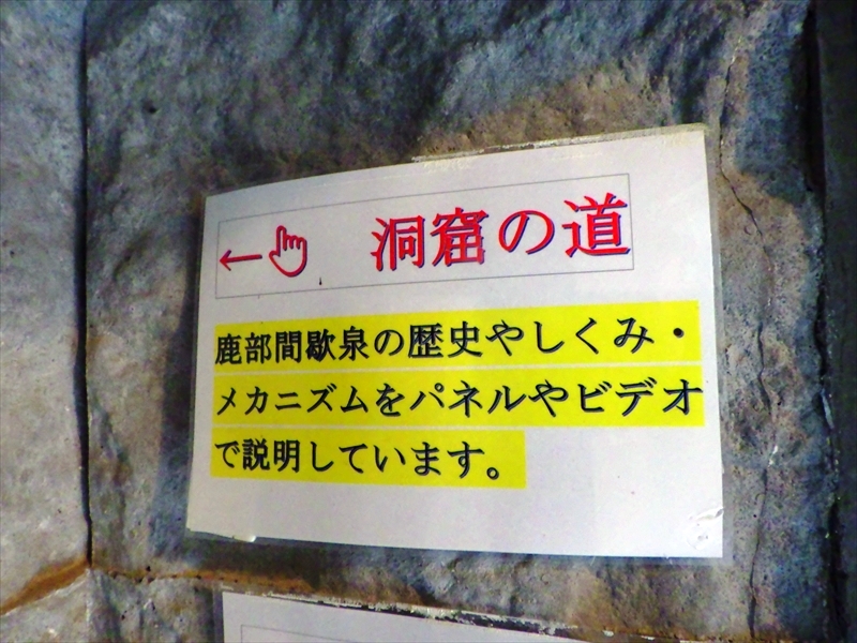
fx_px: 545
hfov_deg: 76.4
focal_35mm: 22
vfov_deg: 61.1
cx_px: 428
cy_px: 322
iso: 1600
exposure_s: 1/25
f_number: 3.5
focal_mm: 5
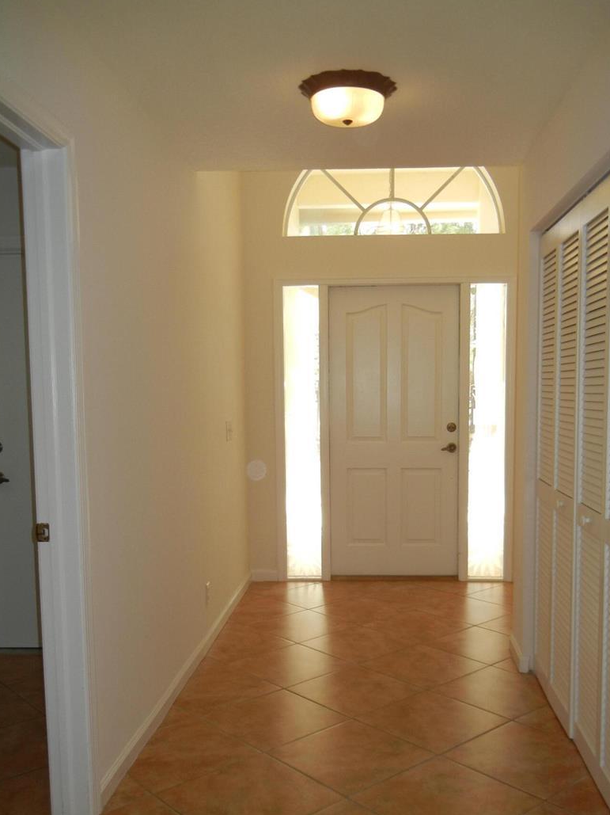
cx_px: 335
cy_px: 456
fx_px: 823
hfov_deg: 40.6
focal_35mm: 35
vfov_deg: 52.5
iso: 160
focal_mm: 5.4
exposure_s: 1/93.5
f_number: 3.5
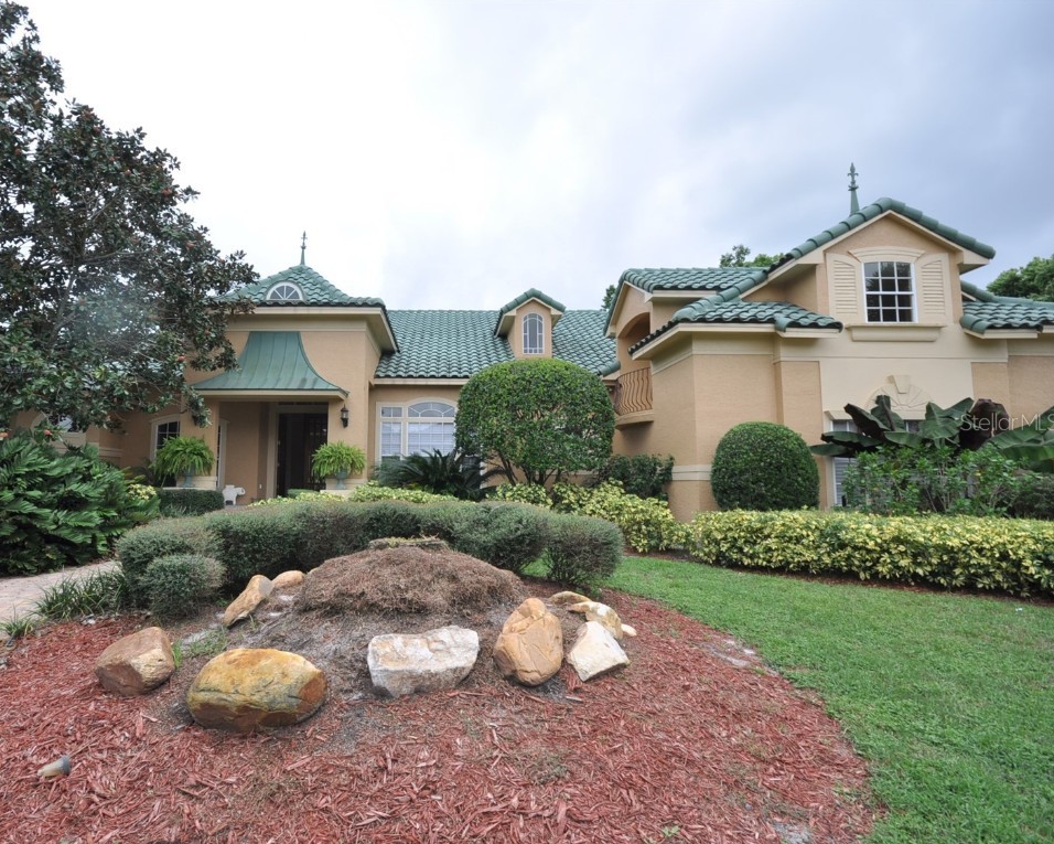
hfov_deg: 88.6
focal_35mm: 17
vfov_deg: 77.0
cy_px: 421
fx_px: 530
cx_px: 427
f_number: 8
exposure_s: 1/250
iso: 200
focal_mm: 10
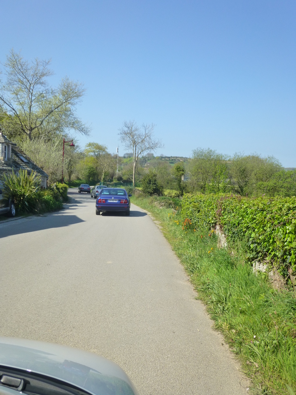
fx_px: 331
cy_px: 198
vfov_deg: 61.7
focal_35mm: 29
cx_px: 148
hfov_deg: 48.2
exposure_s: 1/1000
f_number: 3.3
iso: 160
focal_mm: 5.2
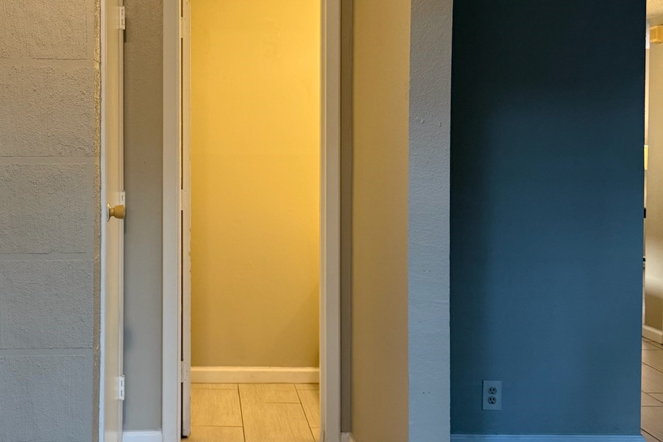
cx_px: 204
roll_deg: -0.8
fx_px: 865
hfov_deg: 41.2
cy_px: 166
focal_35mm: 47
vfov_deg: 28.5
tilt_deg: +0.3
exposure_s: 1/60
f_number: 1.78
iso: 250
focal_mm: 6.76
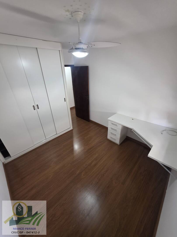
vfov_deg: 106.2
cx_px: 88
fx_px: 89
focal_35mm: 13
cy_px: 118
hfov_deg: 89.9
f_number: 1.9
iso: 250
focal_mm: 2.2
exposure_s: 1/60
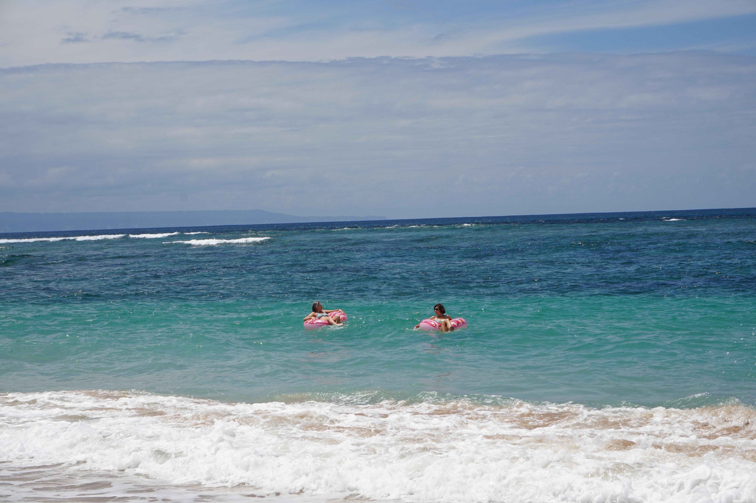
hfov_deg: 27.0
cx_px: 378
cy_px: 252
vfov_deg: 18.2
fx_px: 1574
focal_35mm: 75
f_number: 14
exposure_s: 1/200
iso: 100
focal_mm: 50
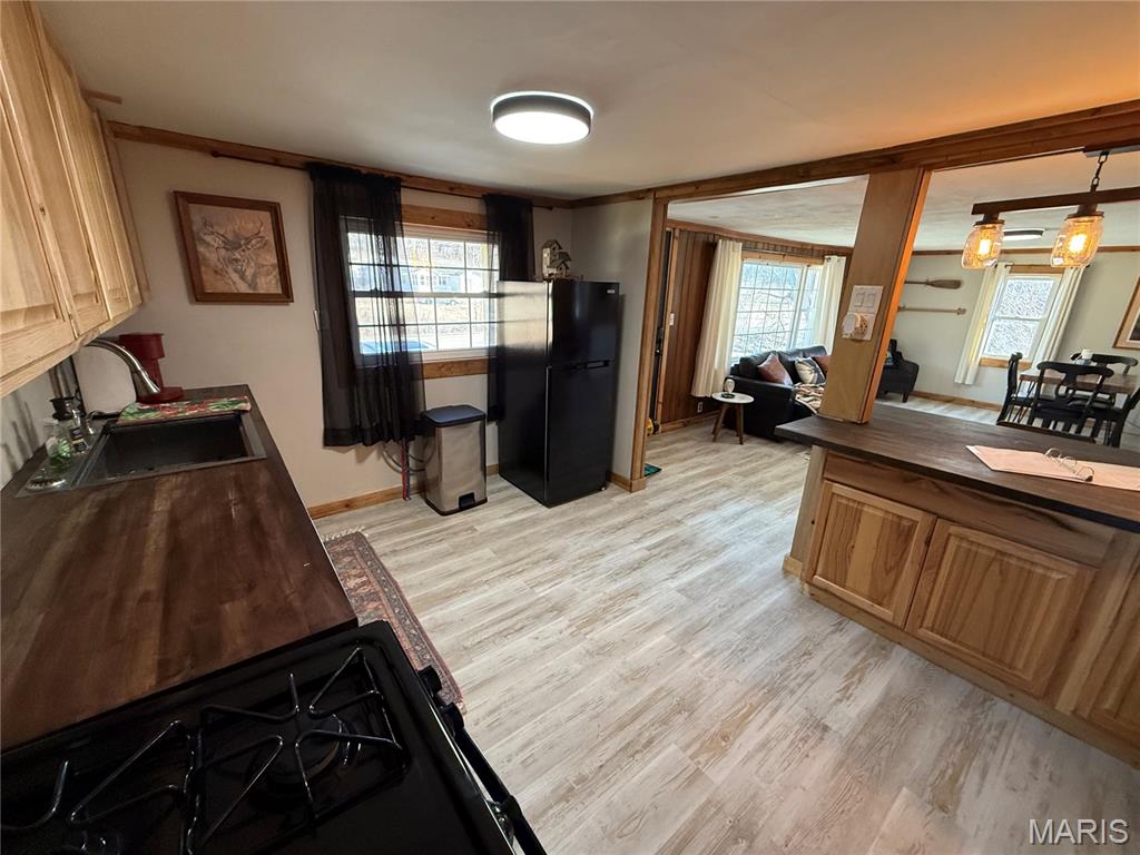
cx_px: 570
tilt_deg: -15.9
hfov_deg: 102.1
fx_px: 461
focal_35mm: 14
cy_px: 428
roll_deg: -1.5
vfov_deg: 85.7
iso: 500
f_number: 2.2
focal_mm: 2.22
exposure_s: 1/120
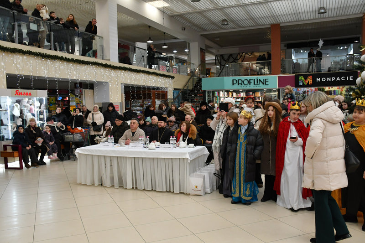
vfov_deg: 40.0
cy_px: 122
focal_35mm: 33
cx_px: 182
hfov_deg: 57.2
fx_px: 334
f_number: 4
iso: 1250
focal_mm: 22
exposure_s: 1/400
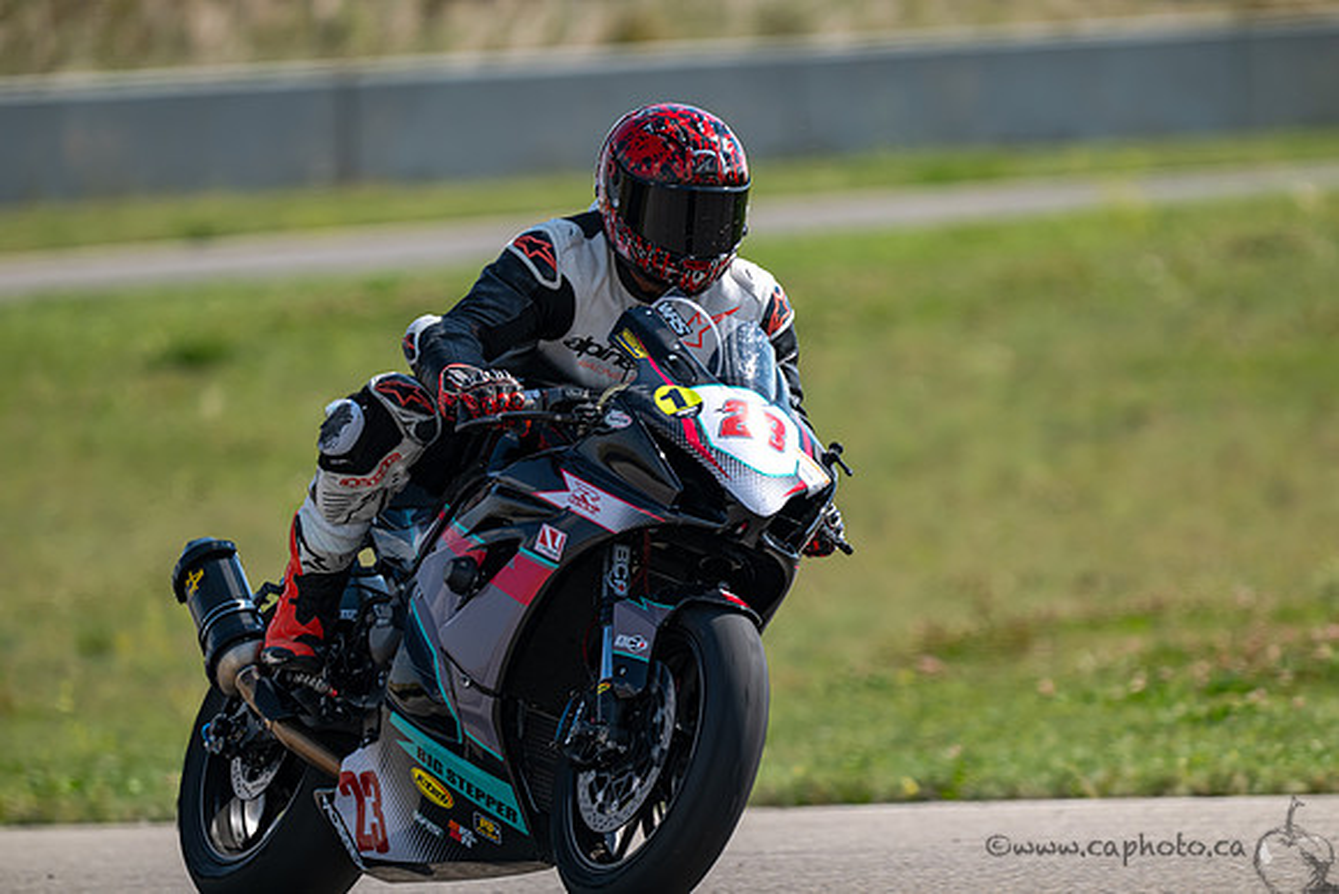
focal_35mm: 600
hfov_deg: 3.4
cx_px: 670
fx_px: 22321
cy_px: 447
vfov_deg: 2.3
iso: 220
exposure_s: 1/1250
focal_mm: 600
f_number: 6.3
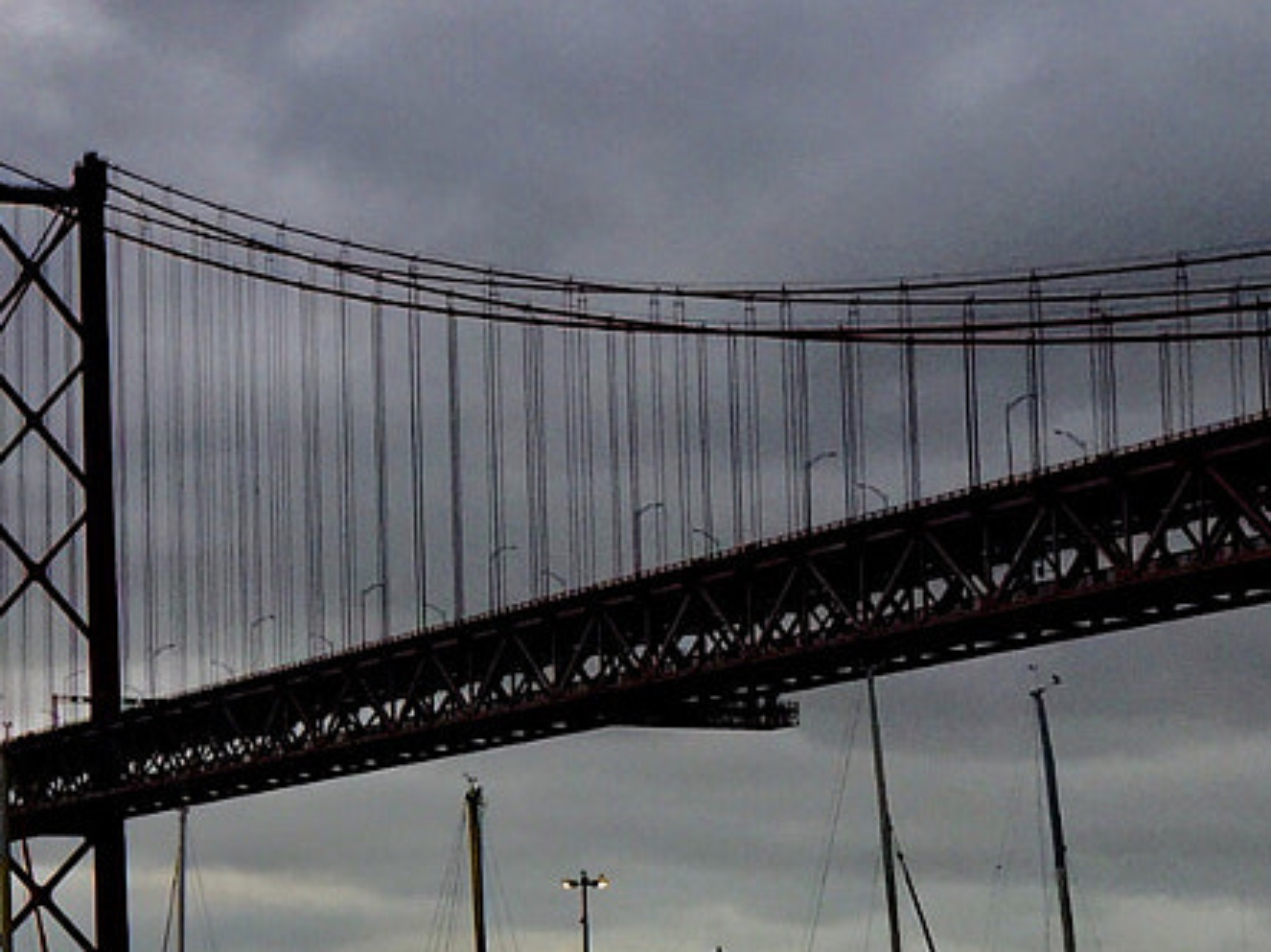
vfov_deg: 14.0
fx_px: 3853
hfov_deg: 17.2
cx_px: -532
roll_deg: -1.7
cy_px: 820
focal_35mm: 105
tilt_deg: +6.8
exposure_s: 1/131
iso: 32
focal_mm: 4.15
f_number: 2.2
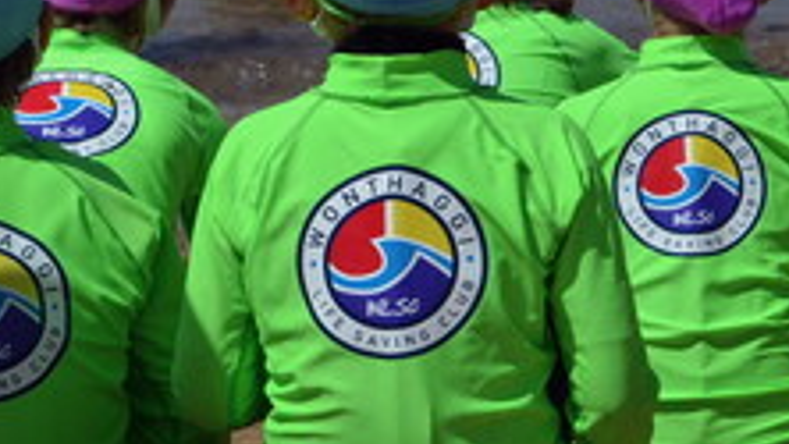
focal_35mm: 217
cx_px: 569
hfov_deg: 9.9
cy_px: 91
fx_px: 4548
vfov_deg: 5.6
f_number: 10
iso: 100
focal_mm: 55
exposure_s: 1/500
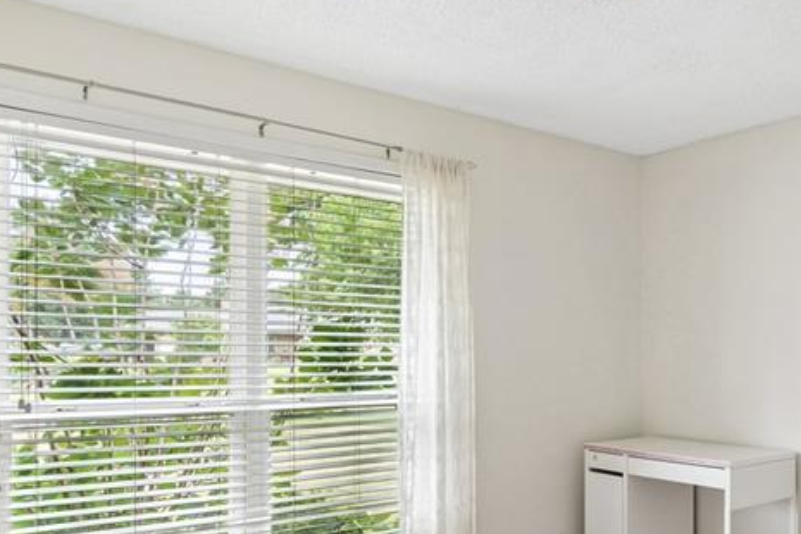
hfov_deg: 51.7
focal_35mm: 33
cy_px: 370
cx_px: 693
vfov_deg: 39.3
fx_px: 734
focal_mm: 10
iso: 200
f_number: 6.3
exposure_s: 1/25
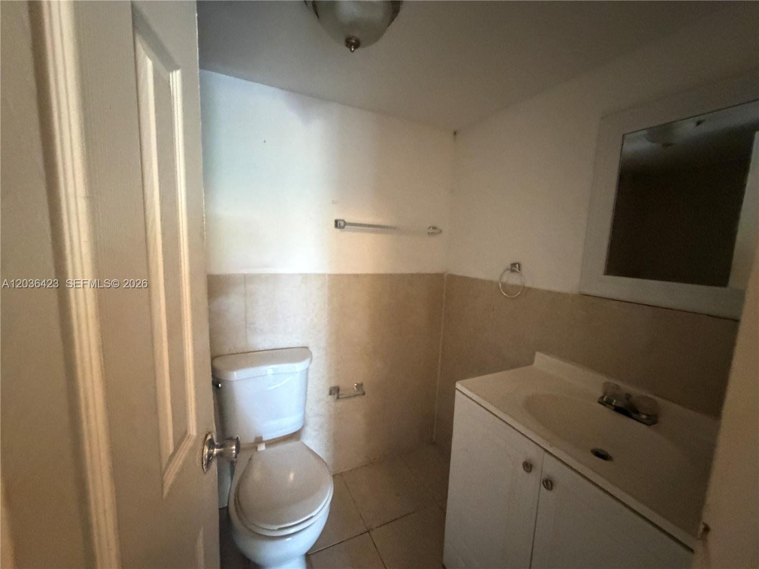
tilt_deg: -8.6
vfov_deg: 85.7
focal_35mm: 14
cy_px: 284
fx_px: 307
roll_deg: -1.2
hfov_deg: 102.1
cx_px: 380
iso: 1250
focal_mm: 2.22
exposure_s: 1/57
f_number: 2.2
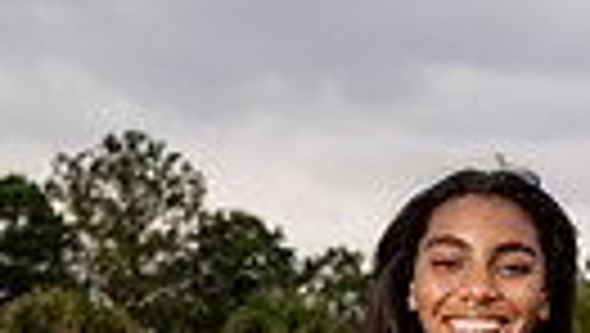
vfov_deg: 8.6
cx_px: 432
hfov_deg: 16.9
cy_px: 864
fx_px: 1973
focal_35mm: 126
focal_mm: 35
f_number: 4
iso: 100
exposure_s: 1/250
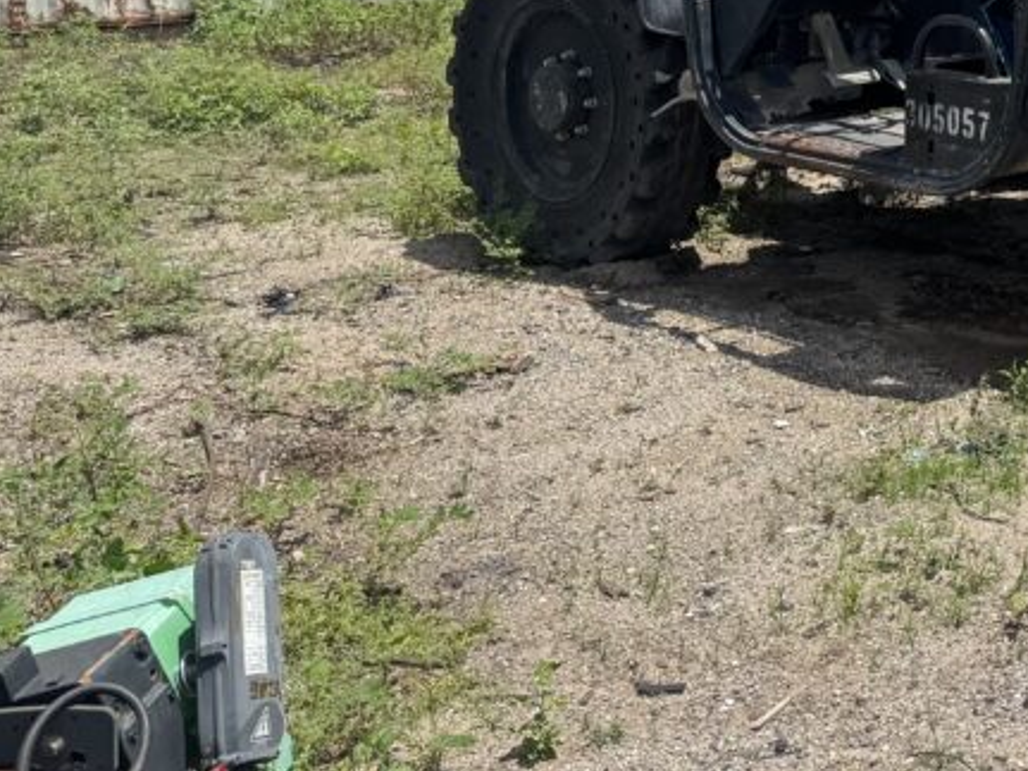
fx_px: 1692
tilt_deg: -3.2
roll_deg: -1.0
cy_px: -105
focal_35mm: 57
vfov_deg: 23.8
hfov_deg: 29.7
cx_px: 1181
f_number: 1.78
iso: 80
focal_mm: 6.76
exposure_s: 1/4310
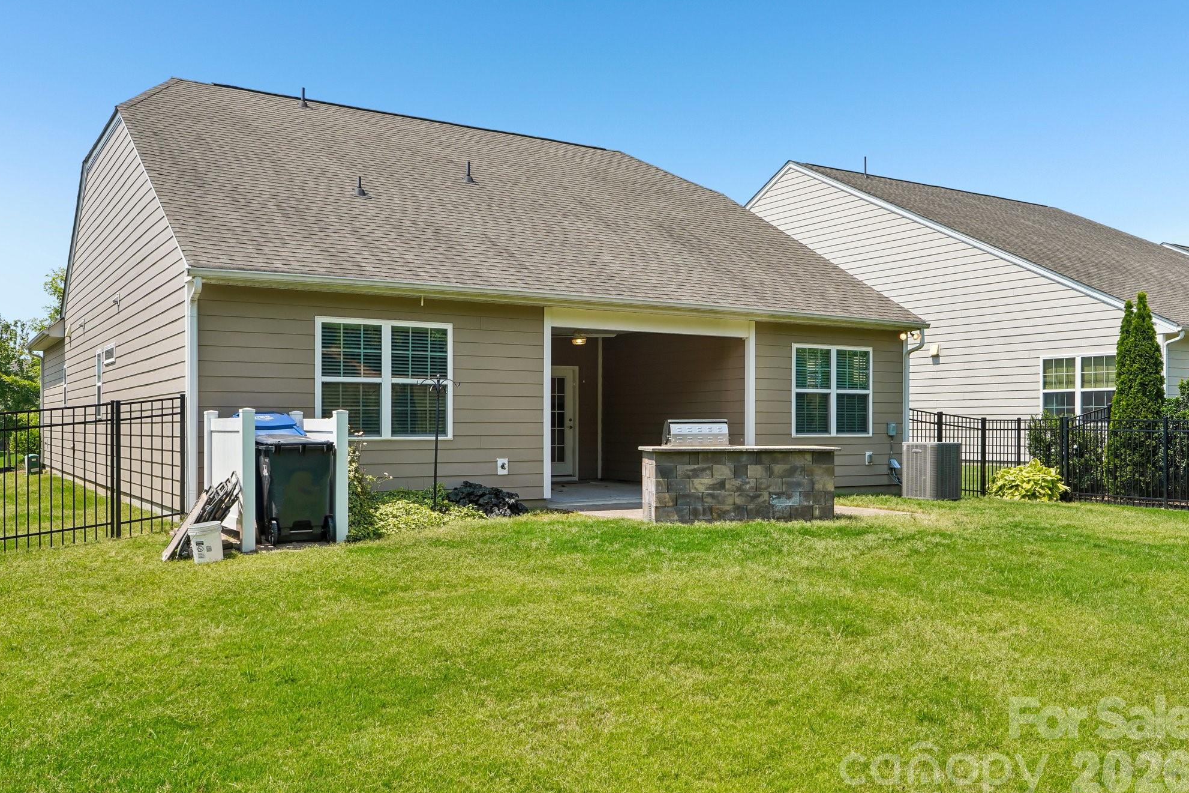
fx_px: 1024
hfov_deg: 60.3
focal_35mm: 31
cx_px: 586
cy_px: 405
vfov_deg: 42.3
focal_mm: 20
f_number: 8
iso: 100
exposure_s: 1/90
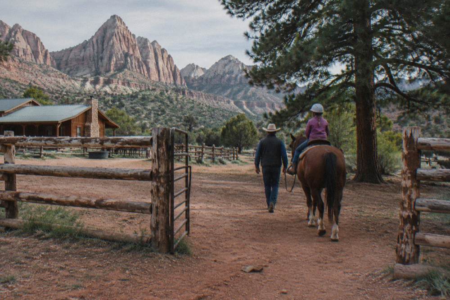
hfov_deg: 28.9
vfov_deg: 19.4
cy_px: 150
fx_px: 875
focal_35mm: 70
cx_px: 225
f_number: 4.5
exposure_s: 1/1600
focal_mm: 70
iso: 500
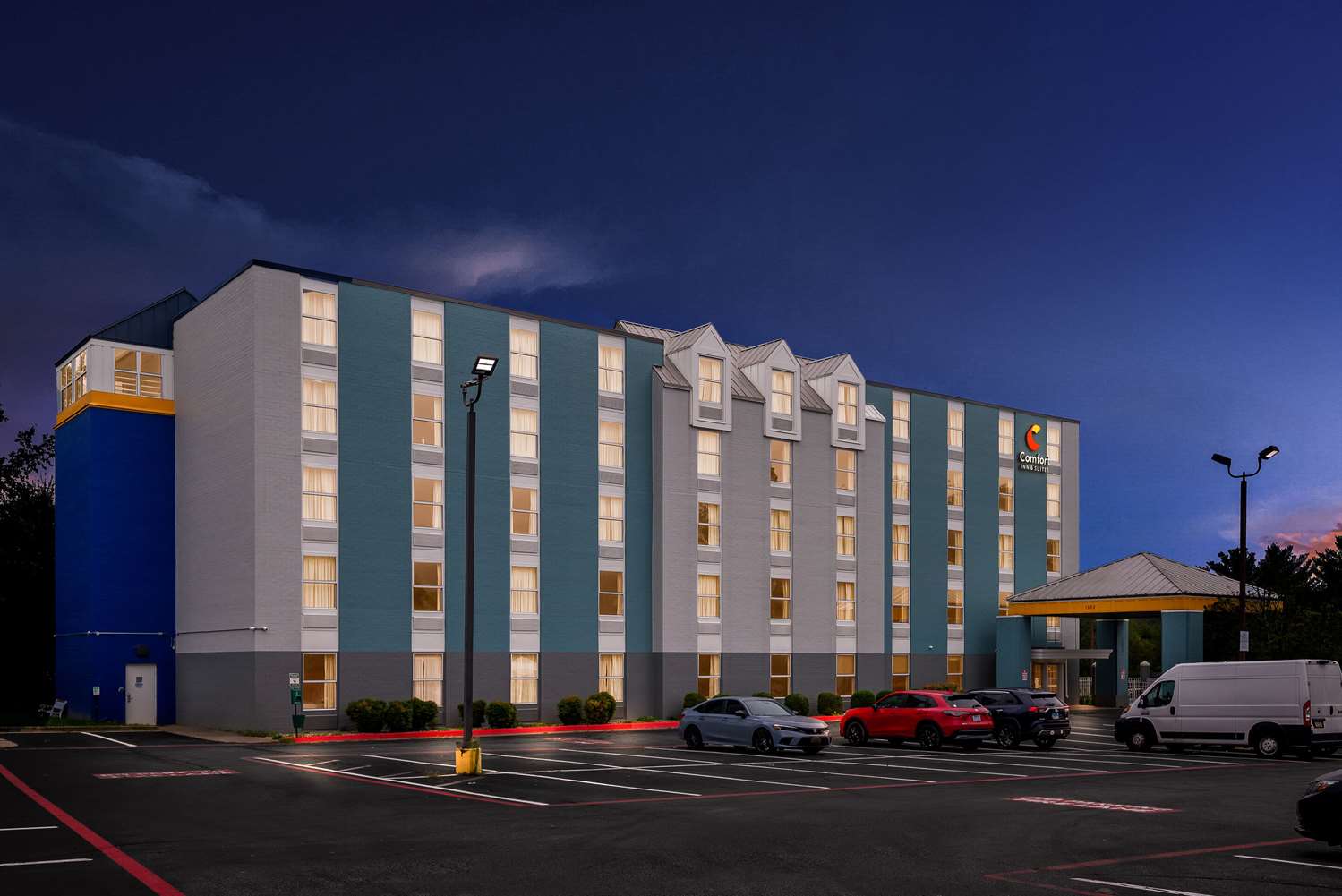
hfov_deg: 65.4
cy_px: 448
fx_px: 1044
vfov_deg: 46.4
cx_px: 671
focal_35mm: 28
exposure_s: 1/250
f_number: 9
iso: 250
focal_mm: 28
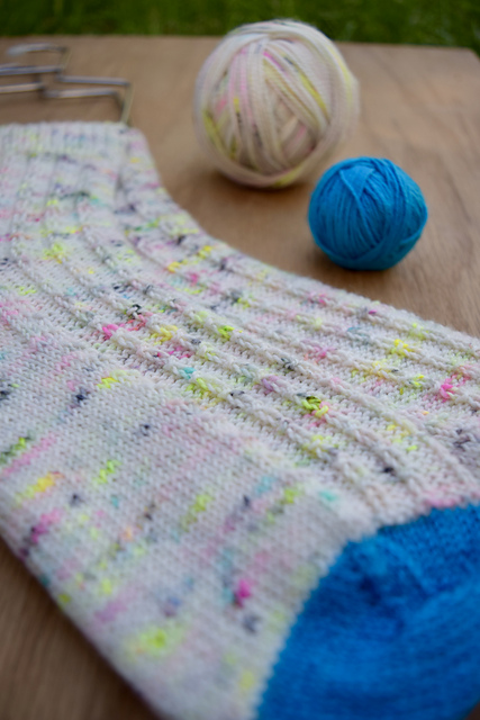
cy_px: 360
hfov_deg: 40.0
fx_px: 660
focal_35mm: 33
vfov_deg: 57.2
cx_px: 240
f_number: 3.8
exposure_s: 1/250
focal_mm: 22
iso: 200
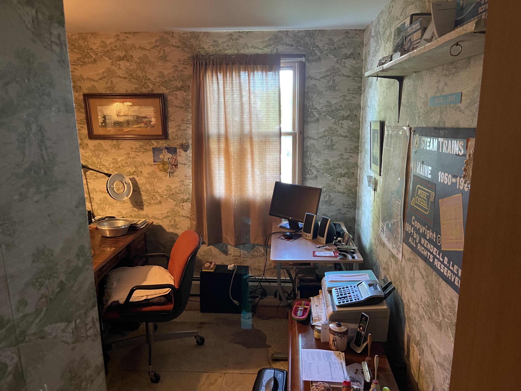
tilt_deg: -13.0
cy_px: 196
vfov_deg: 54.9
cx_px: 260
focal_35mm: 25
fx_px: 376
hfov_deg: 69.4
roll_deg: +0.9
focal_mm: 5.1
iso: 500
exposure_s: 1/40
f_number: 1.6
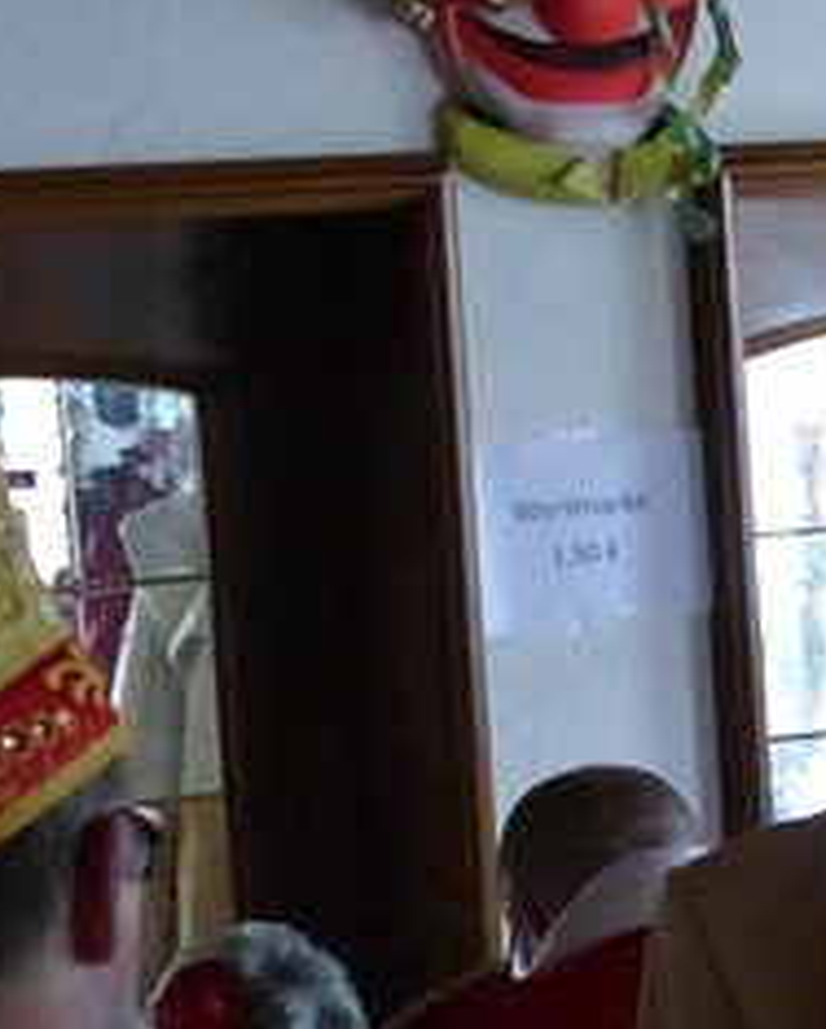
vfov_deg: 12.3
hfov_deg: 9.7
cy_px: 789
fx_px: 4755
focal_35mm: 156
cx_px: 1107
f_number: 2.8
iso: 1600
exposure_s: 1/100
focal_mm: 10.9
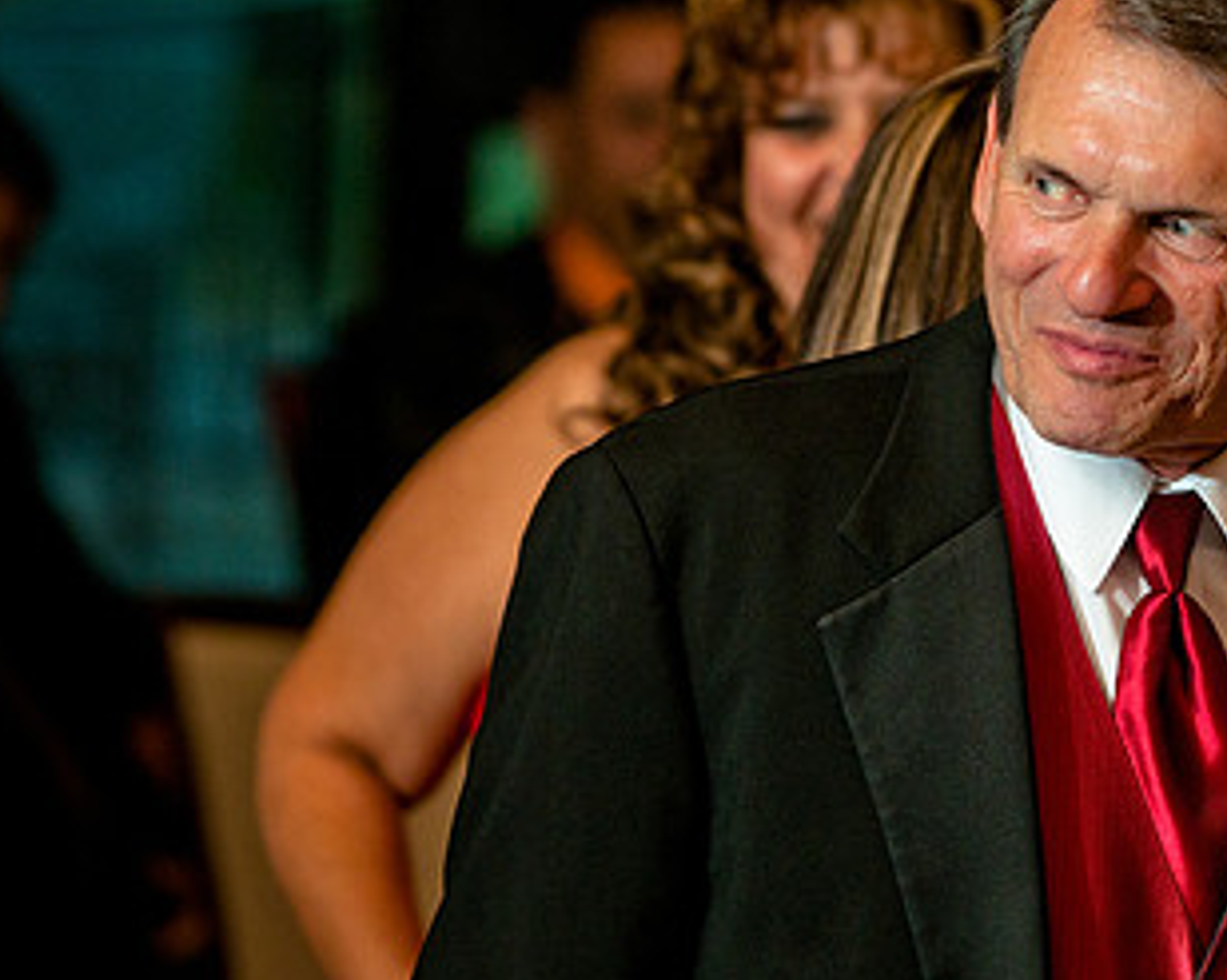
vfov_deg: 3.8
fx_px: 14912
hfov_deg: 4.7
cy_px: 365
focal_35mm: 411
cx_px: 904
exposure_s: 1/200
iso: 400
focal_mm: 155
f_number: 2.8
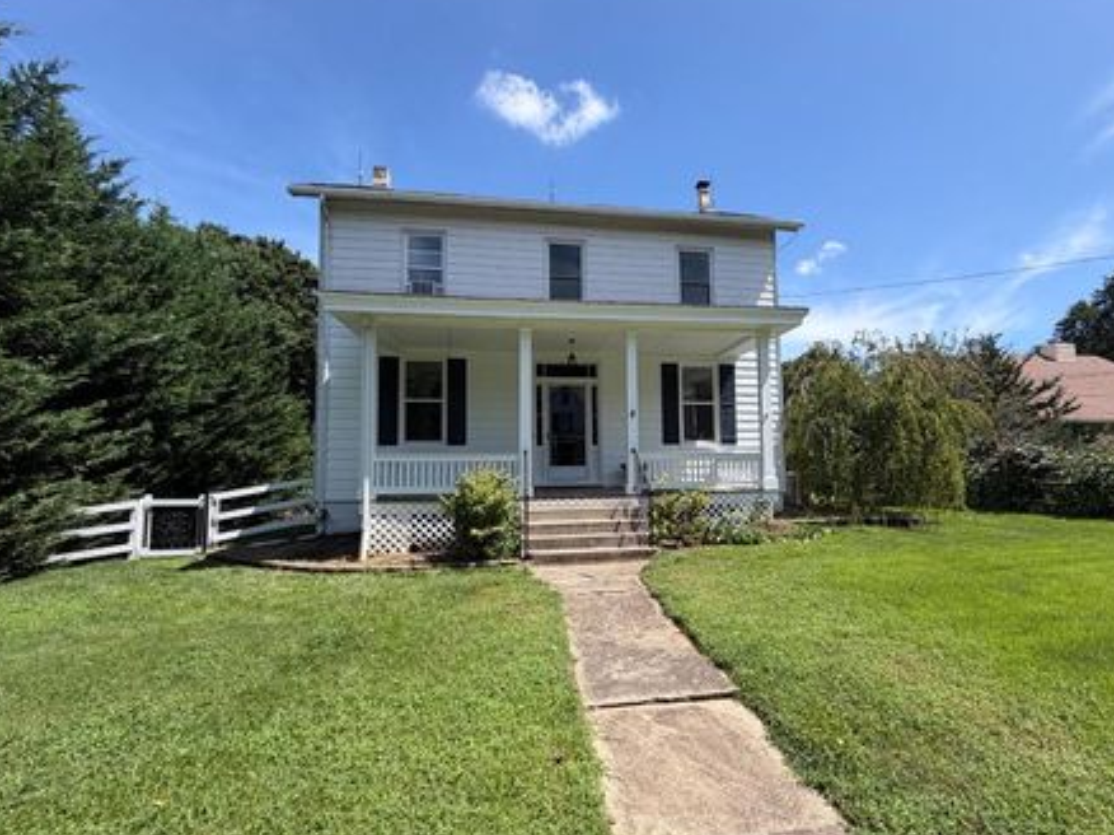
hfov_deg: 94.3
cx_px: 603
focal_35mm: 16
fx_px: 515
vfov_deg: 78.0
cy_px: 439
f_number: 2.2
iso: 32
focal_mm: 2.22
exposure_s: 1/770
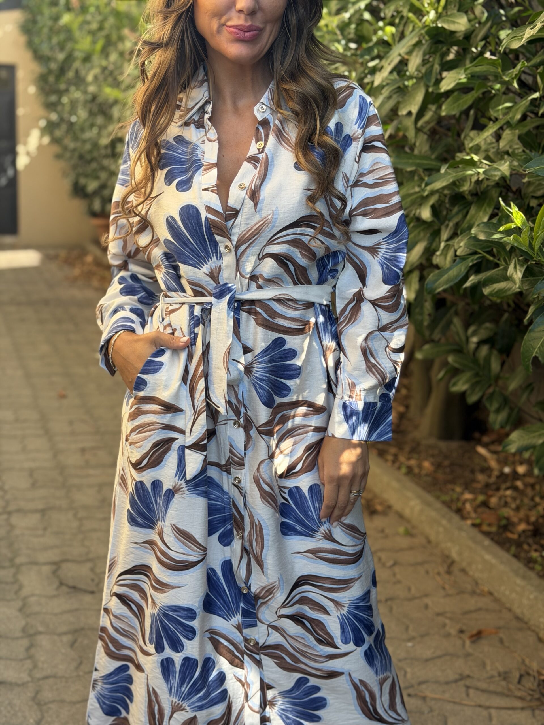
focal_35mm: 48
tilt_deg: -9.7
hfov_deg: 30.3
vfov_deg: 39.7
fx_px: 1006
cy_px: 362
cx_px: 272
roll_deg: -1.9
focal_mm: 6.76
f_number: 1.78
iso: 64
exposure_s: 1/484
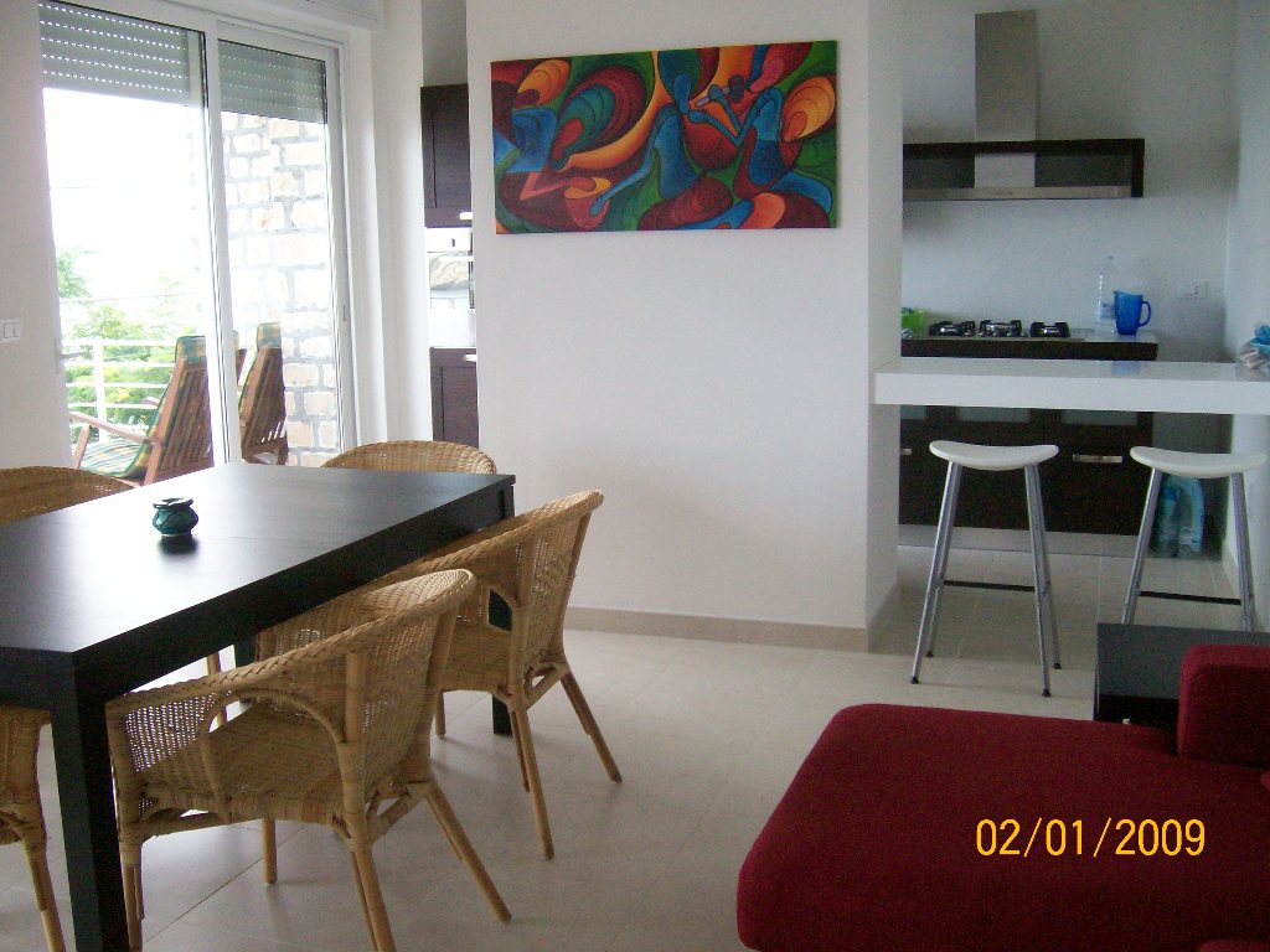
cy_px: 476
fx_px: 1284
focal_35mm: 35
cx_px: 635
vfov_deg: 40.7
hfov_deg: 52.6
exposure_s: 1/65.9
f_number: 2.8
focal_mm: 5.8
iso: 200
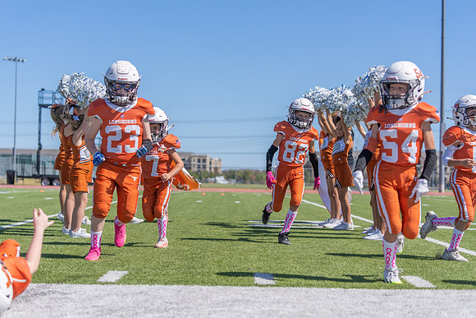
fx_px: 926
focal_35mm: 70
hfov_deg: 28.8
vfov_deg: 19.5
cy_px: 159
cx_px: 238
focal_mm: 70
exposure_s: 1/2500
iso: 125
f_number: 3.5
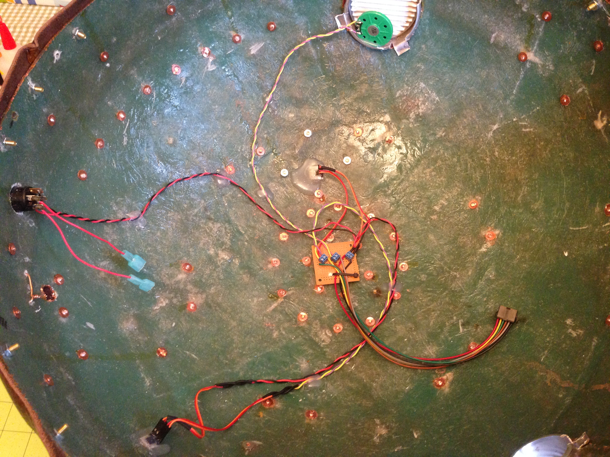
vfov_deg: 42.9
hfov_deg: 55.4
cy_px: 228
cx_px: 305
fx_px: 582
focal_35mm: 33
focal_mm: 4.12
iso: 320
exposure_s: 1/20
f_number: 2.4
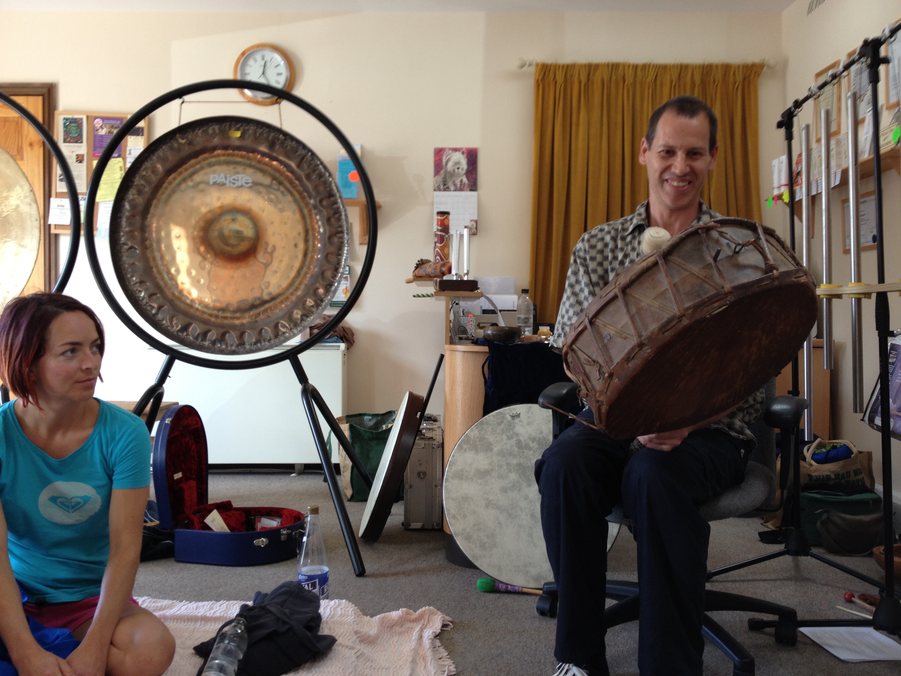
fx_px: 911
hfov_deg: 52.6
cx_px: 450
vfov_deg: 40.7
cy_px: 338
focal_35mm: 35
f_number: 2.4
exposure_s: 1/40
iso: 50
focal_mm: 4.28
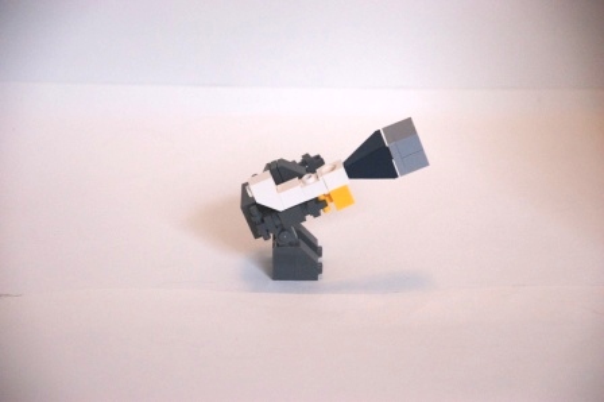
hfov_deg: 12.2
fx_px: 2817
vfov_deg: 8.2
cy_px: 201
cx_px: 302
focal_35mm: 168
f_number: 5.6
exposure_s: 1/125
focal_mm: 112
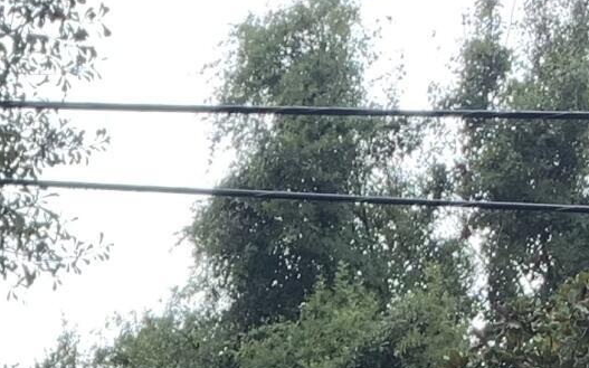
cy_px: 1211
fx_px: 2519
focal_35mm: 157
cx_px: -311
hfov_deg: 12.6
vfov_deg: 7.2
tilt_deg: +3.1
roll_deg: -0.3
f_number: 1.8
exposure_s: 1/234
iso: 25
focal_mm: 4.25
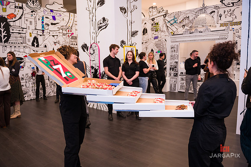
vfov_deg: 49.5
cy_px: 84
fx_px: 181
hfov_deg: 69.4
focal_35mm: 26
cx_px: 126
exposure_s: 1/200
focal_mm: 26
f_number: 3.2
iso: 1600
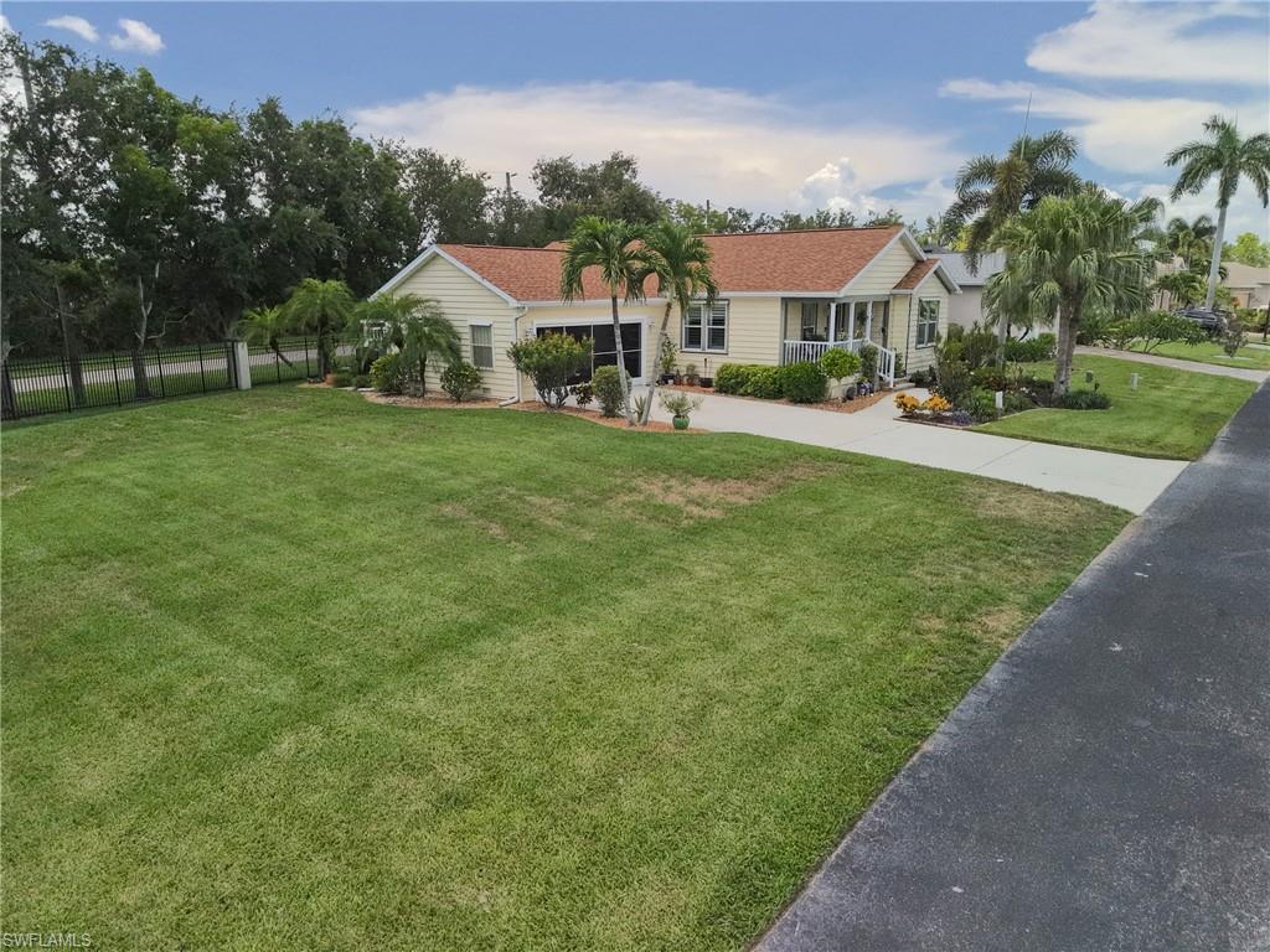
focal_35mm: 24
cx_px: 635
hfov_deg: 71.6
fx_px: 881
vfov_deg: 56.8
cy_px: 476
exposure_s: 1/8000
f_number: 1.8
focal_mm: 8.67
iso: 800
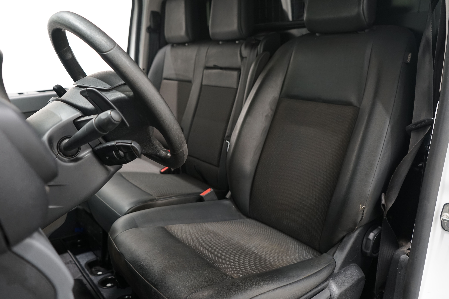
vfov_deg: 46.4
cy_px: 150
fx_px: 349
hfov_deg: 65.5
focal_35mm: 28
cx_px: 224
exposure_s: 1/8
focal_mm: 28
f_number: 4.5
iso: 800
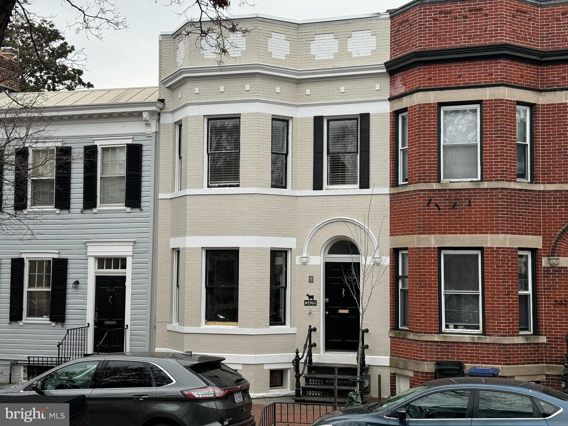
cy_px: 213
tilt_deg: +4.1
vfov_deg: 30.3
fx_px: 788
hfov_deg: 39.7
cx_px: 284
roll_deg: -0.7
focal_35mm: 48
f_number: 1.78
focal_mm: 6.86
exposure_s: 1/633
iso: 64
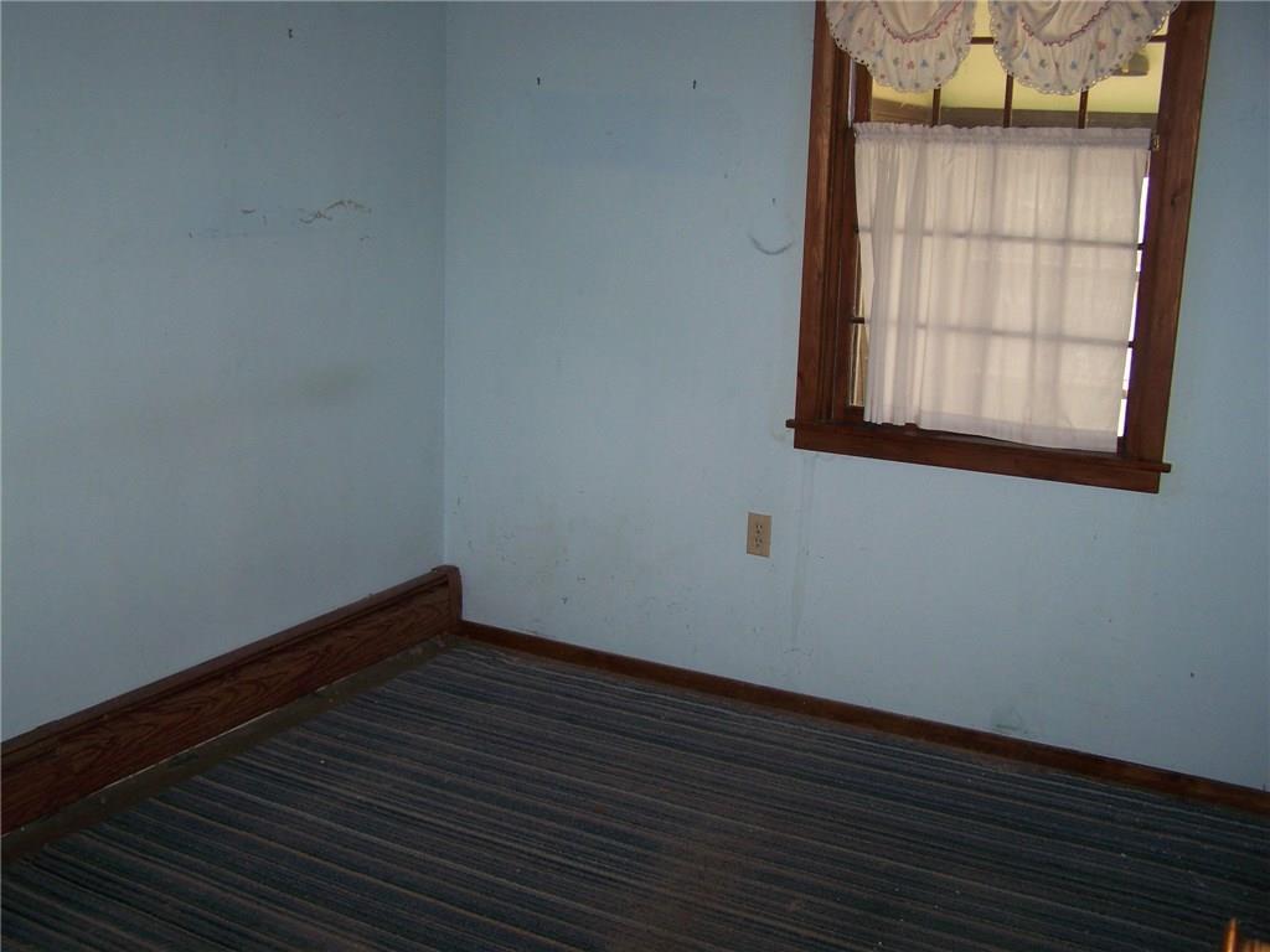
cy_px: 476
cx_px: 635
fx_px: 1394
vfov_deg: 37.7
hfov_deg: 49.0
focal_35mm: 38
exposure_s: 1/60
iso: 80
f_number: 2.8
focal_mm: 6.3
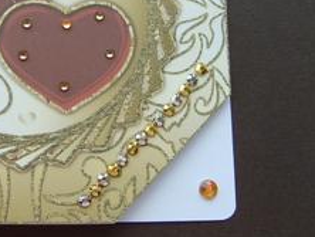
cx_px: 28
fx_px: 647
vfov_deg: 20.3
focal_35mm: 71
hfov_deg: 26.4
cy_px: 16
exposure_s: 1/60
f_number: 2.8
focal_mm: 5.8
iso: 50
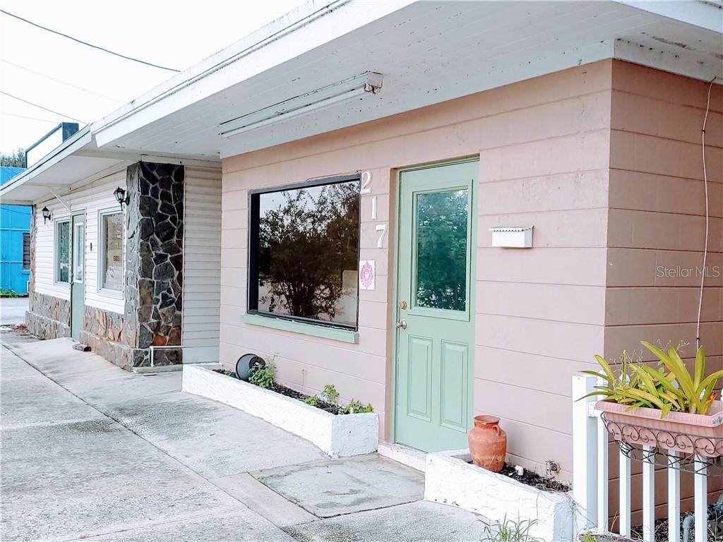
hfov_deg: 52.6
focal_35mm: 35
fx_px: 731
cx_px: 362
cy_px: 271
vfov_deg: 40.7
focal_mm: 4.23
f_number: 1.5
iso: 50
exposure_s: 1/191
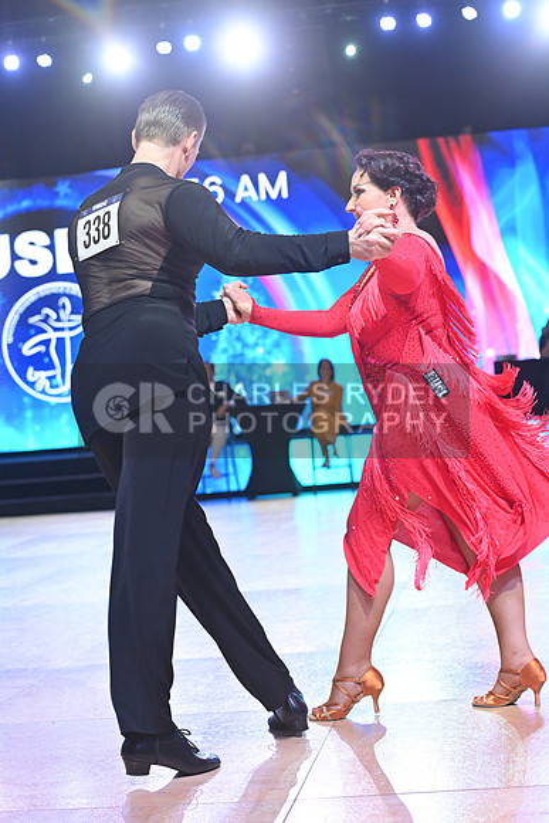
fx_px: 1600
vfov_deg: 28.8
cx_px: 274
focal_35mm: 70
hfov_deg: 19.5
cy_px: 412
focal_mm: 70
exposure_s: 1/250
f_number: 4
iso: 2000
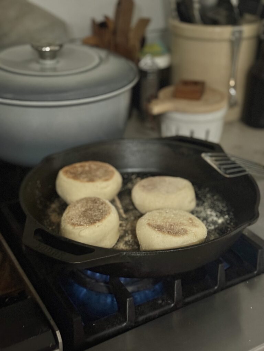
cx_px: 132
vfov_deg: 39.7
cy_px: 176
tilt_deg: -27.3
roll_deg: -0.3
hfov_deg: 30.3
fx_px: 488
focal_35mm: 48
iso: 1000
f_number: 1.78
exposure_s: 1/15
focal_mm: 6.76
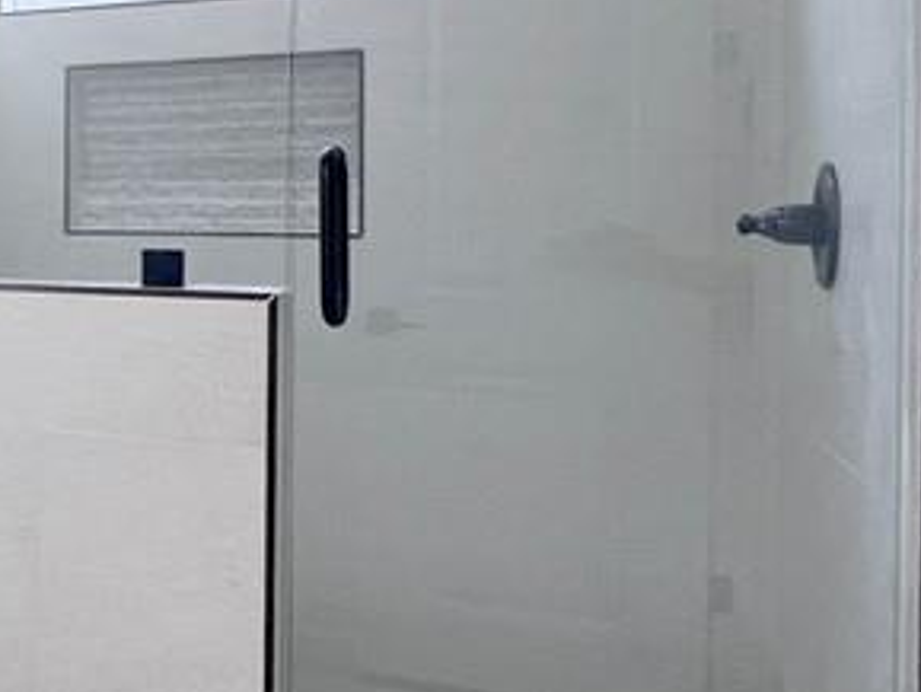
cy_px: 230
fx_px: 1224
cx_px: -440
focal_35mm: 46
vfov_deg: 31.3
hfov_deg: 28.3
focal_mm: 1.57
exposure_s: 1/2053
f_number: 1.8
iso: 32
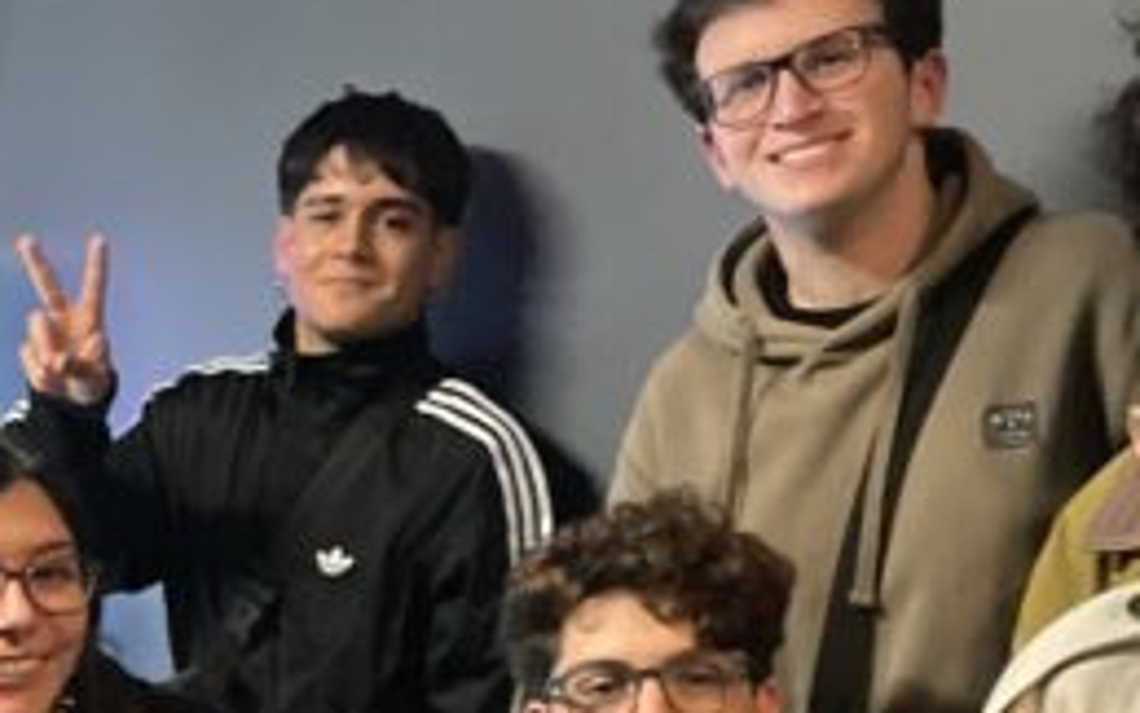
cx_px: -268
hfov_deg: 18.0
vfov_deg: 11.7
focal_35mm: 109
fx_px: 3387
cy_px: 955
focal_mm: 4.2
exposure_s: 1/25
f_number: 1.6
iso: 800
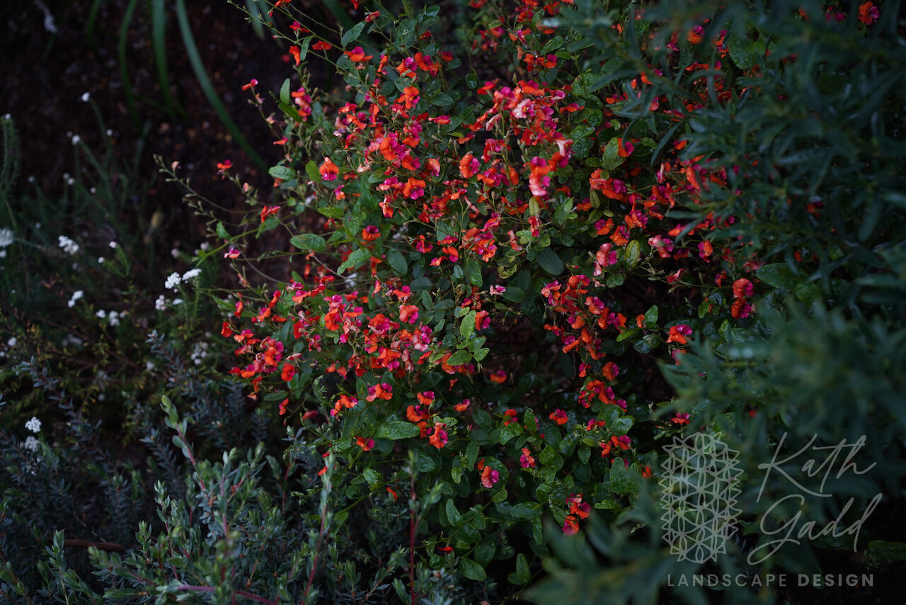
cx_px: 453
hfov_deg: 54.4
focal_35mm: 35
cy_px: 302
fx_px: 881
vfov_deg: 37.9
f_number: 5
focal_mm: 35
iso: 320
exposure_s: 1/60
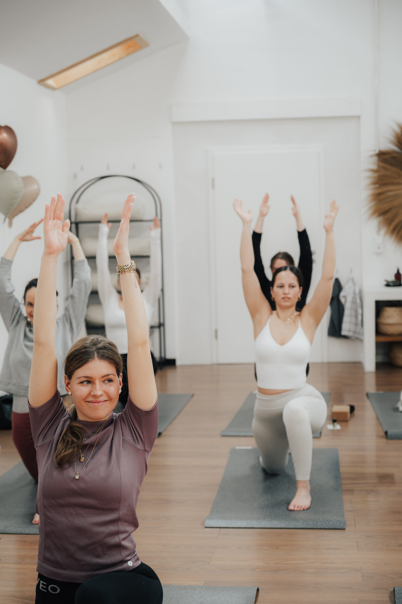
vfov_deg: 31.4
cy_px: 302
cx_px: 201
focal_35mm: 64
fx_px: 1074
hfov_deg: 21.2
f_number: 4
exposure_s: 1/125
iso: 450
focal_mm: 64
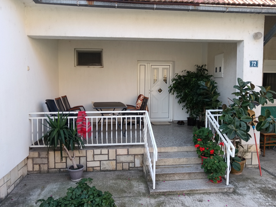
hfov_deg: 65.3
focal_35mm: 27
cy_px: 104
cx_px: 138
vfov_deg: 51.4
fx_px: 215
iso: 100
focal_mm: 4.95
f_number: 1.9
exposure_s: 1/100
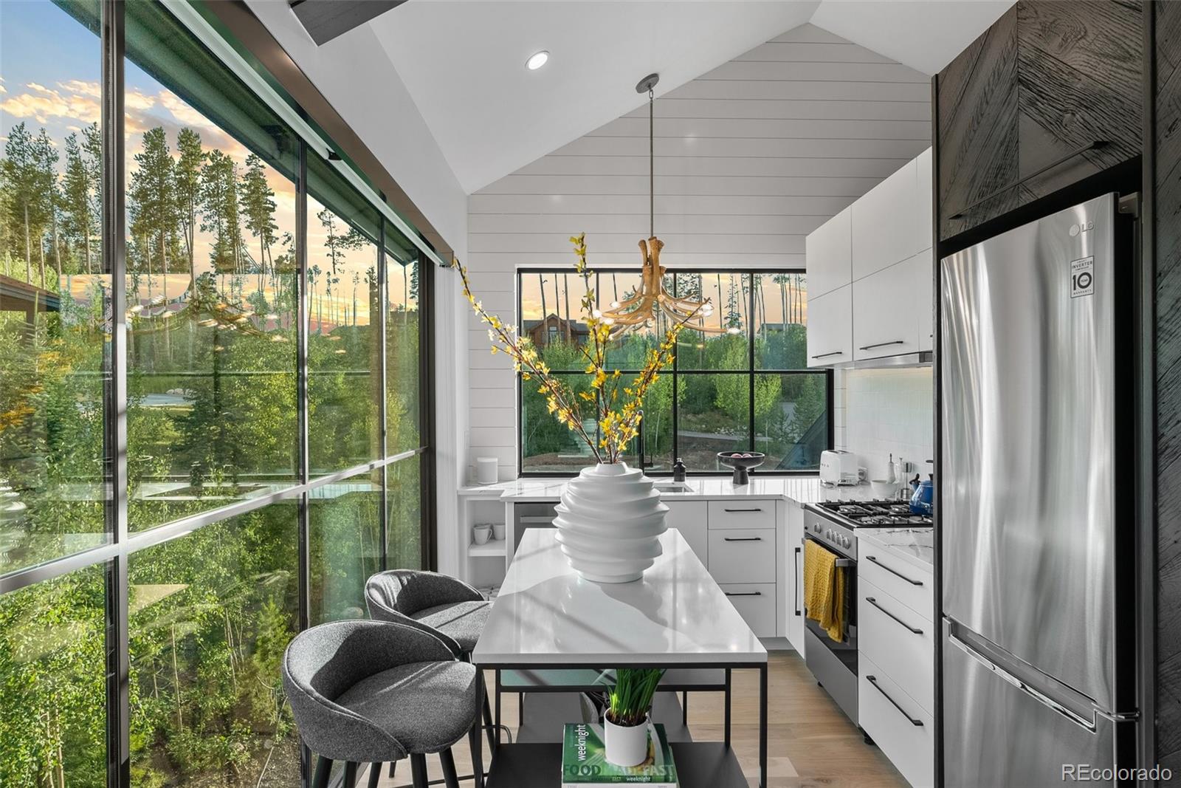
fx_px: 591
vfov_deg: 67.4
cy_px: 394
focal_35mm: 18
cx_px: 590
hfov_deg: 90.0
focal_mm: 18
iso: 500
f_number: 8
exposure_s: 1/25
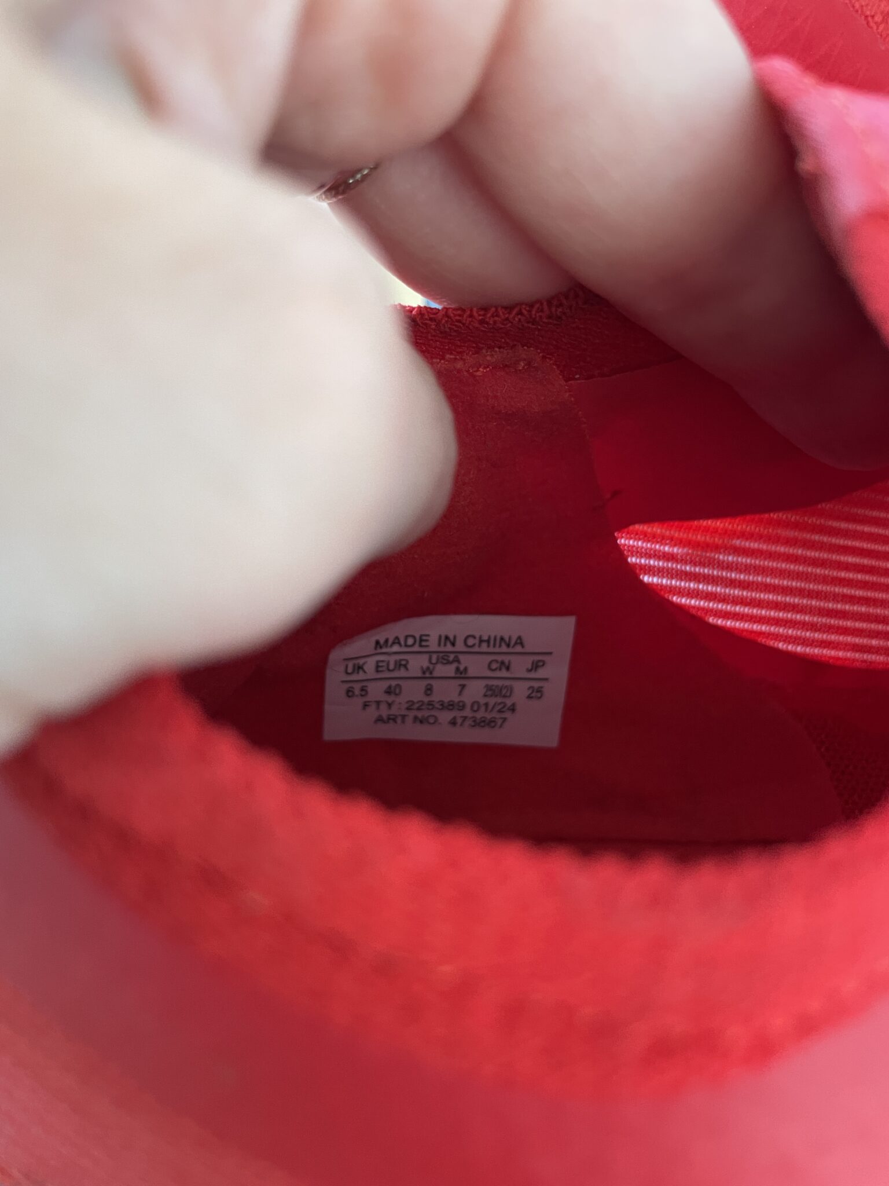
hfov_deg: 53.1
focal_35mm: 26
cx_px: 444
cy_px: 593
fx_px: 890
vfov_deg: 67.3
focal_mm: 4.2
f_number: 1.6
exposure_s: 1/60
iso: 200
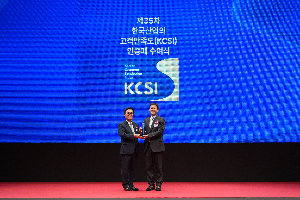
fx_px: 583
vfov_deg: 19.5
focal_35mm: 70
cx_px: 150
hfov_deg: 28.8
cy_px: 100
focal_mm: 70
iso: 640
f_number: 3.5
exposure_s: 1/200
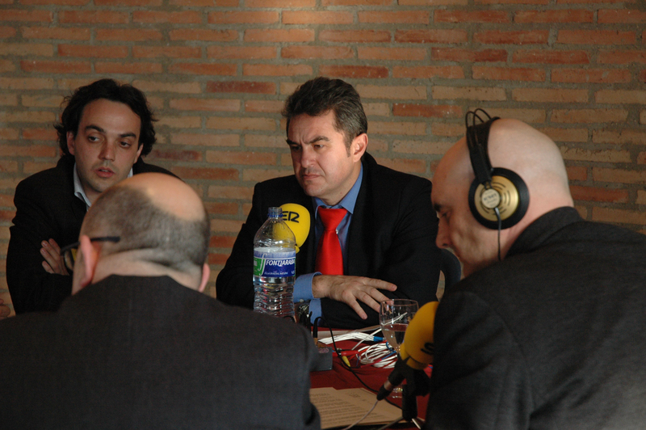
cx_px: 323
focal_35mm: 90
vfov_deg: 15.2
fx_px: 1614
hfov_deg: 22.6
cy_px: 215
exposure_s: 1/80
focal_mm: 60
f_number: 4.5
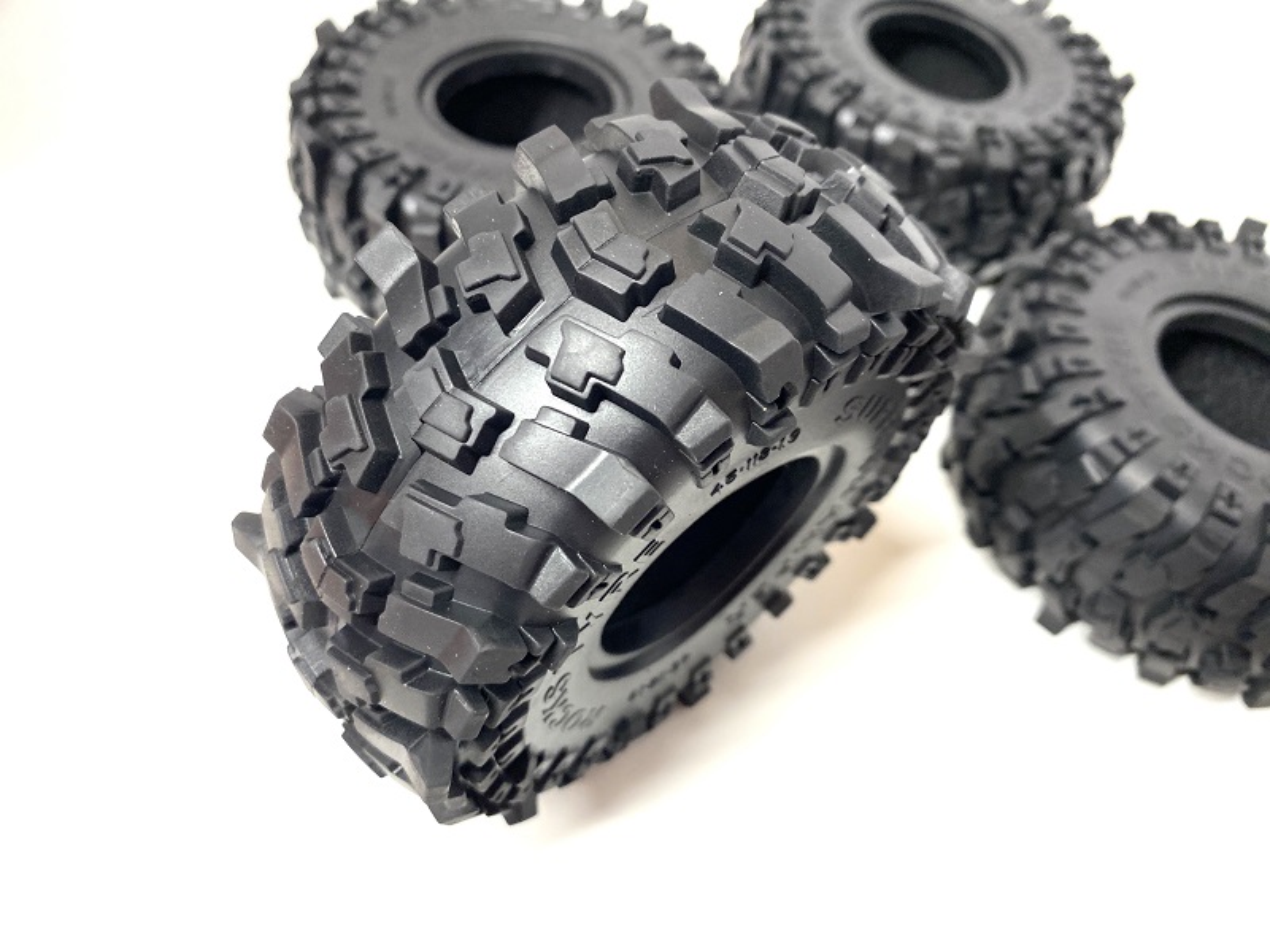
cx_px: 635
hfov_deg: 67.3
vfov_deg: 53.1
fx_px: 954
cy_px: 476
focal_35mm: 26
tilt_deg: -51.3
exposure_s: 1/100
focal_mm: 4.25
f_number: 1.8
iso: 100
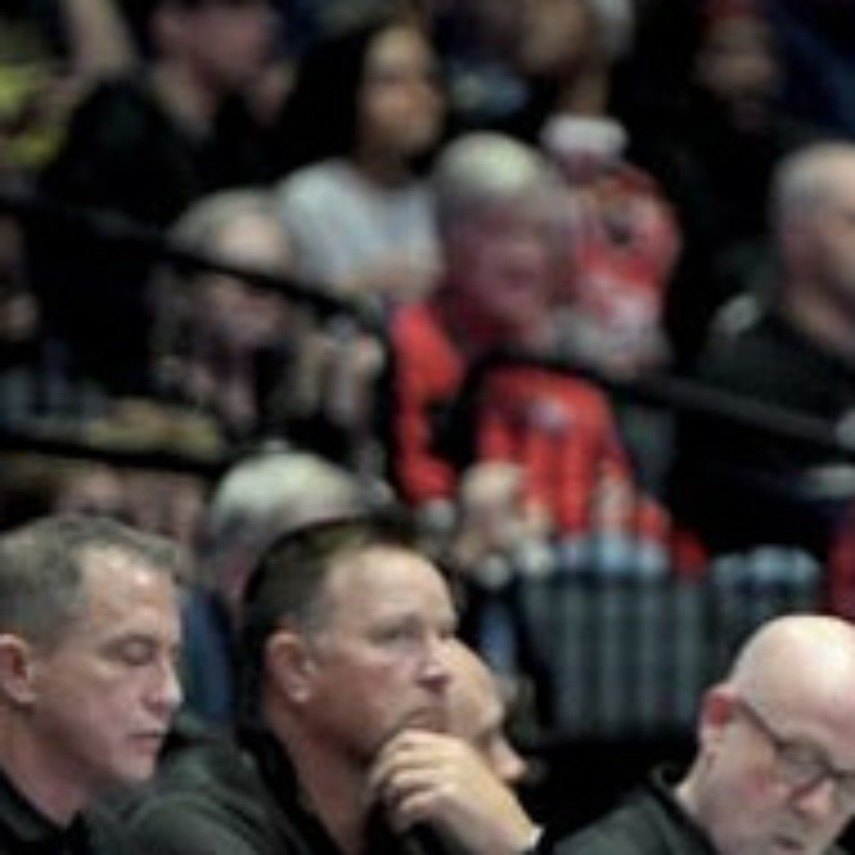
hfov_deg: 2.2
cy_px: 529
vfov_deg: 2.3
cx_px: 1269
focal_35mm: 778
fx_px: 21741
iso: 4000
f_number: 2.8
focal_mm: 200
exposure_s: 1/640
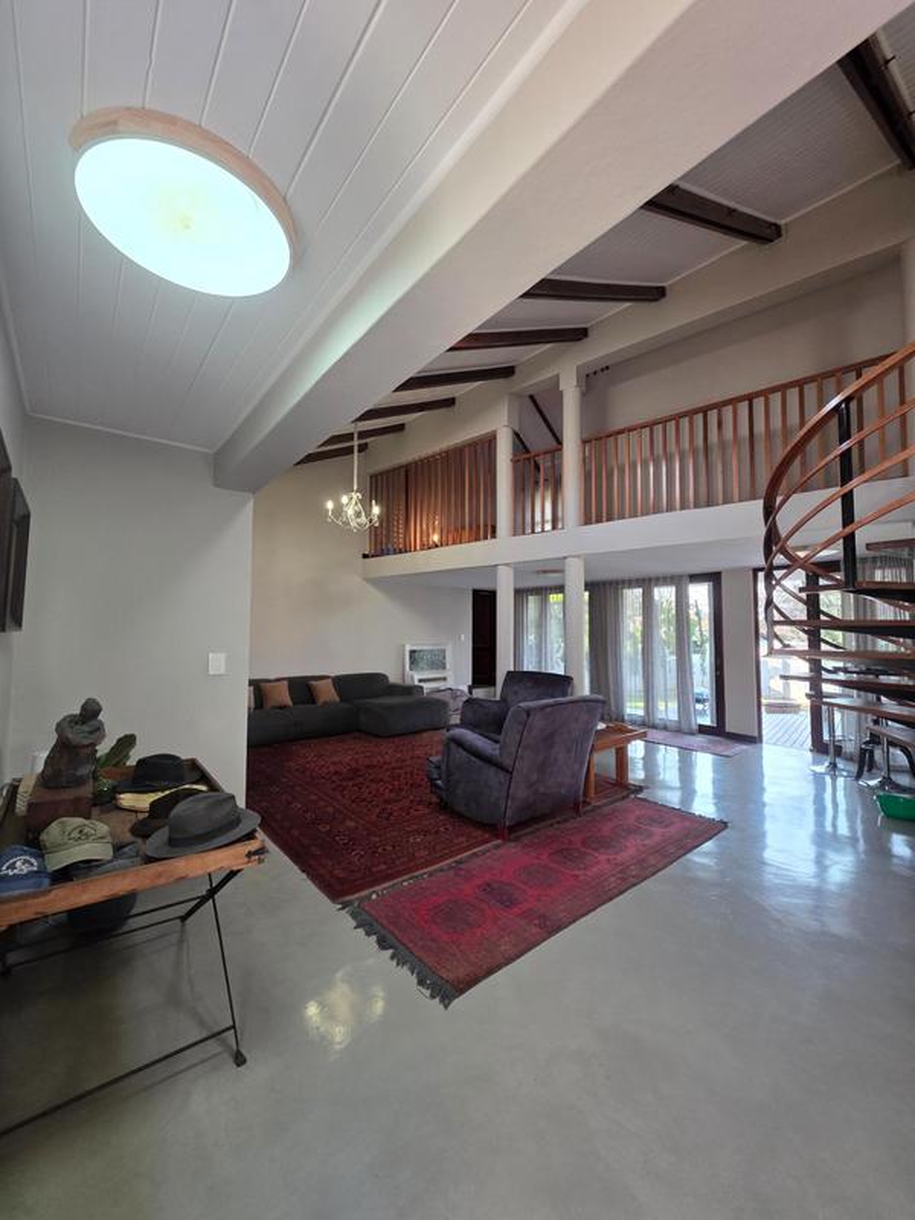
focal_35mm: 13
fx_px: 458
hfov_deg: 89.9
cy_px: 610
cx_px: 458
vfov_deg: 106.2
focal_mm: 2.2
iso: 125
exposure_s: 1/100
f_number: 1.9
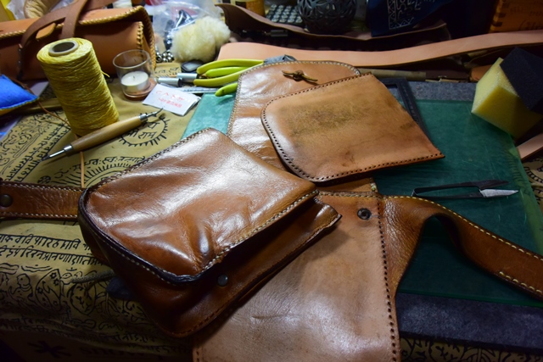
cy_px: 181
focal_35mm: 27
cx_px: 272
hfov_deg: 67.4
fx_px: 407
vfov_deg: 48.0
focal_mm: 10
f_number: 3.5
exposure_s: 1/100
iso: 800
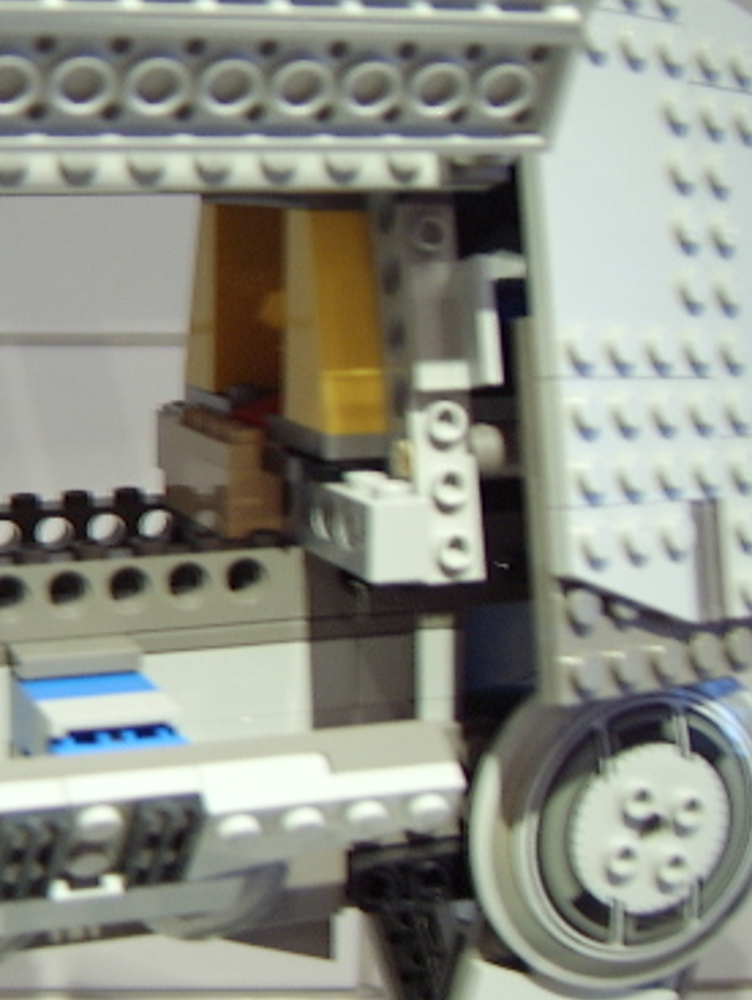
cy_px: 360
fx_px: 1561
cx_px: 215
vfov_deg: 35.3
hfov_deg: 26.8
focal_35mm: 54
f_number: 2.7
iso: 100
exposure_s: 1/4
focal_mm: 8.13
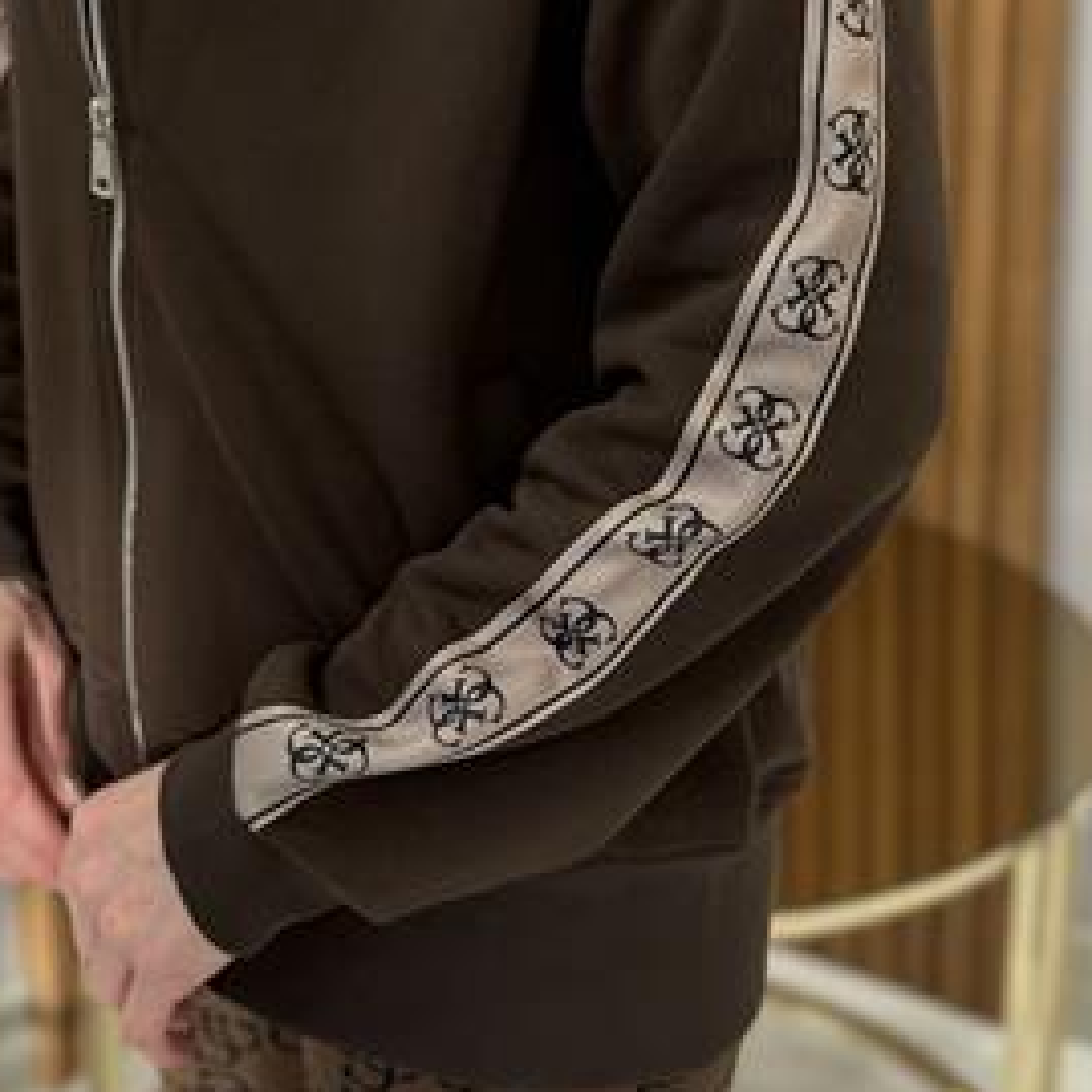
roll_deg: +0.6
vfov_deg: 20.7
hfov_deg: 21.1
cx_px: 390
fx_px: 2927
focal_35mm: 82
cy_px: 110
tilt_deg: -13.8
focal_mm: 6.76
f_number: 1.78
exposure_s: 1/100
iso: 250
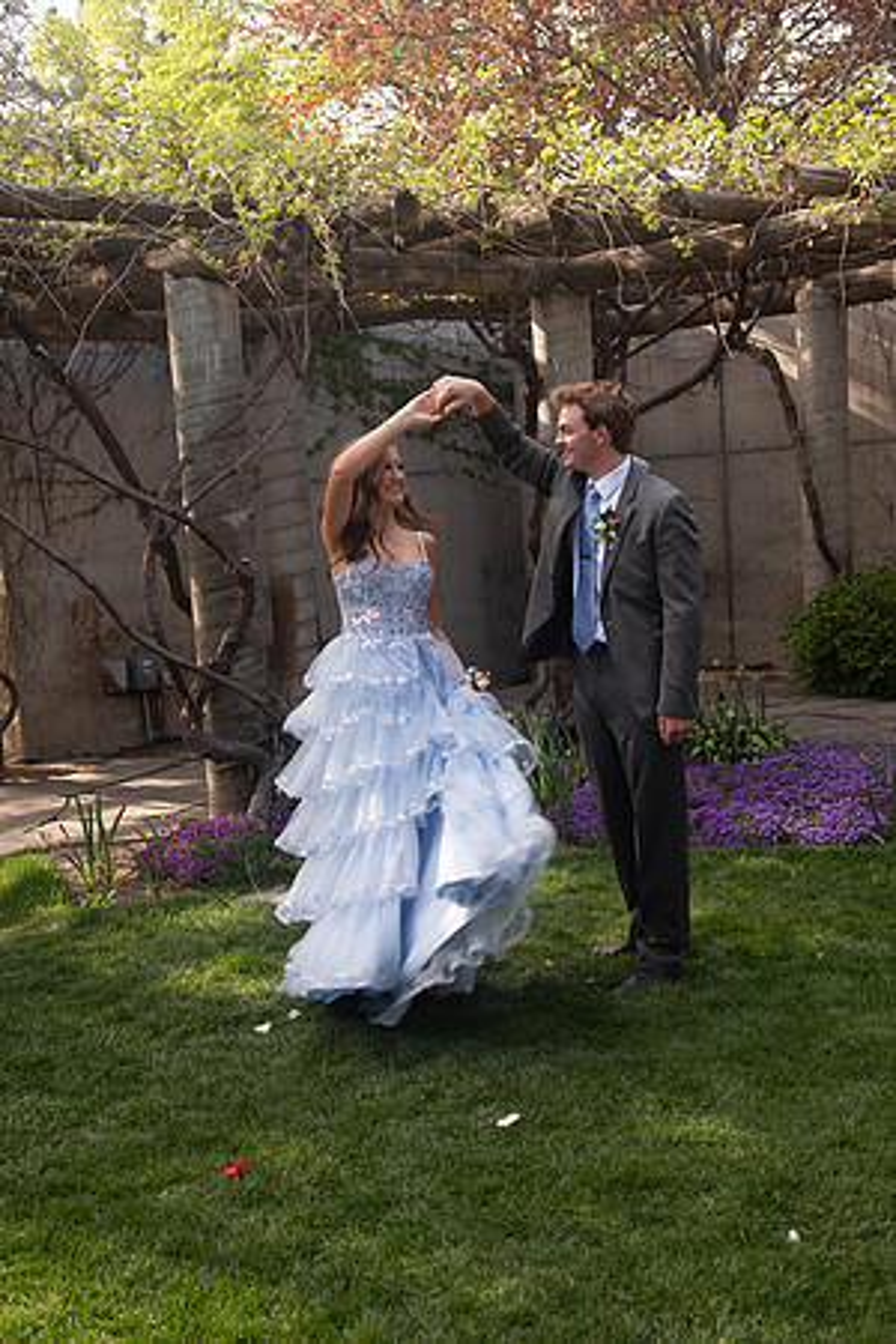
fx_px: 1643
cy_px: 672
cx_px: 448
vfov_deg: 44.5
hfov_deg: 30.5
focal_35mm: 44
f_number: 5.6
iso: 250
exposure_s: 1/125
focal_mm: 44
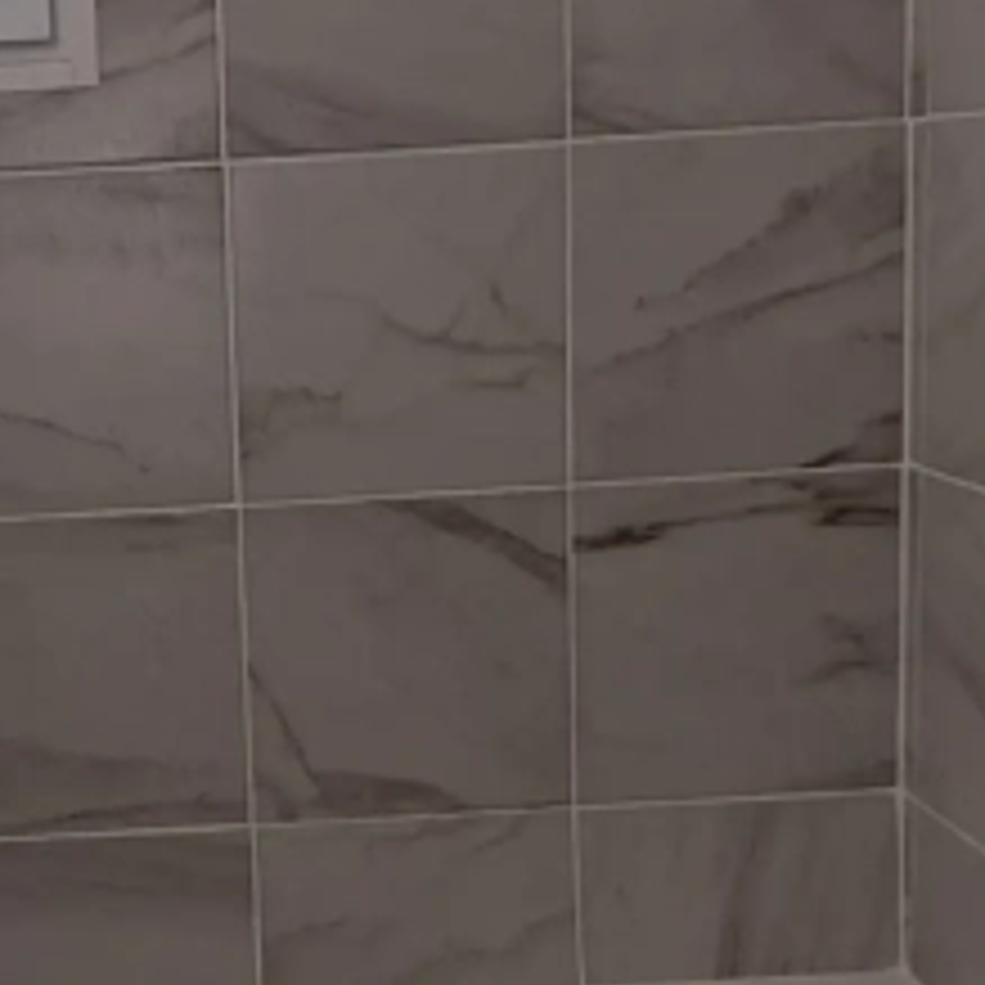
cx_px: 90
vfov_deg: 19.8
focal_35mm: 87
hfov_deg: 19.6
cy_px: 769
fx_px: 2801
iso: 80
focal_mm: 4
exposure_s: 1/60
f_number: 1.8
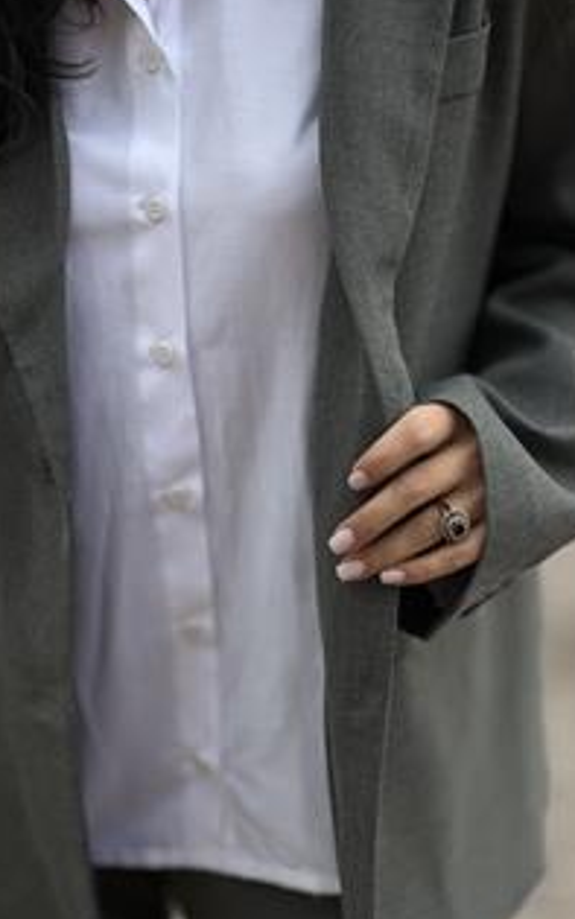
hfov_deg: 12.2
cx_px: 274
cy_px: 416
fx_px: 2682
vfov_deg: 19.5
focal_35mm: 107
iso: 25
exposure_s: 1/219
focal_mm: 9
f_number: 2.8
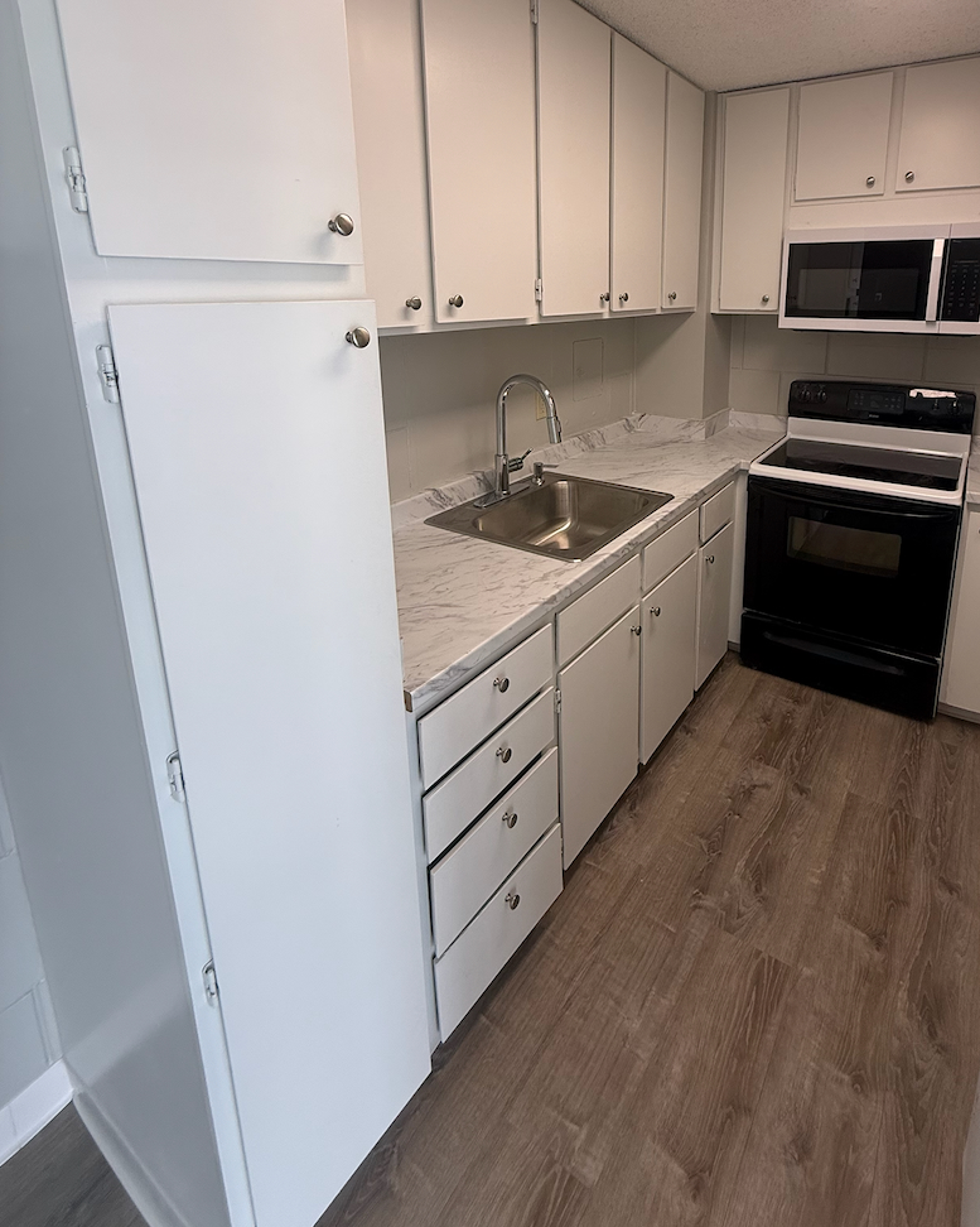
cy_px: 434
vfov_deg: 84.1
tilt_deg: -11.7
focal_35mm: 18
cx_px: 603
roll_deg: -0.1
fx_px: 653
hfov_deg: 72.7
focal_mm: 2.22
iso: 80
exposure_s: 1/120
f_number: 2.2
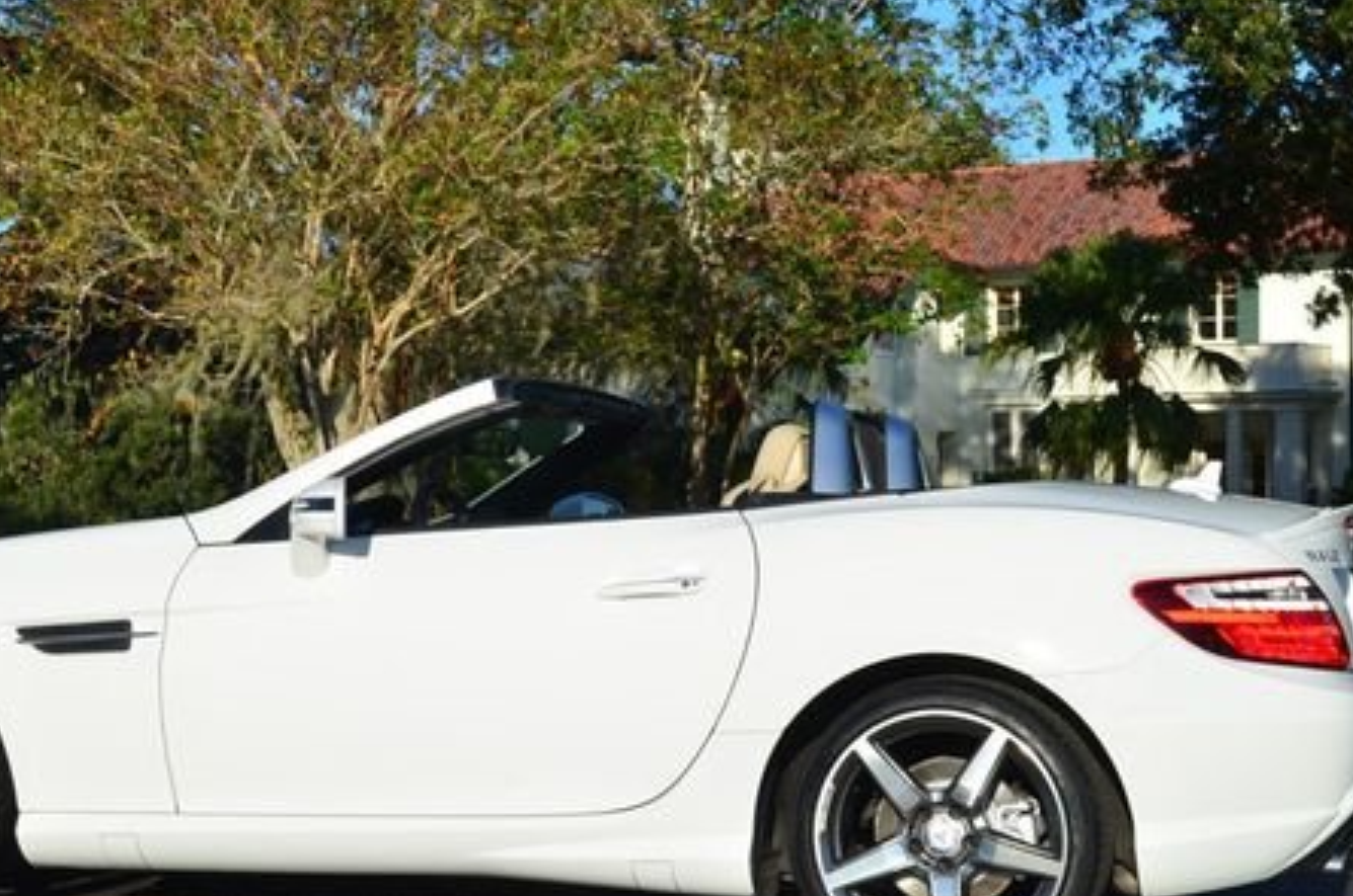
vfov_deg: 19.7
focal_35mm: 69
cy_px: 468
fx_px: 2589
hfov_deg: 29.2
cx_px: 505
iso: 100
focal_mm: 32
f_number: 11
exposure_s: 1/160
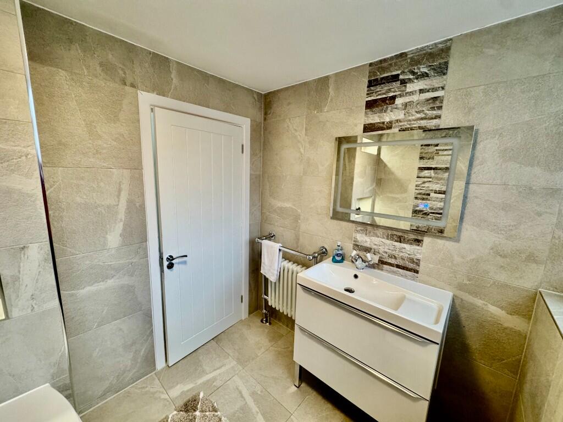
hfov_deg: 102.1
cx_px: 282
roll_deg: -1.6
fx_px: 228
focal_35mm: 14
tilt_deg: -10.1
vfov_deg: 85.7
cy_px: 211
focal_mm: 2.22
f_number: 2.2
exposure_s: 1/100
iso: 320
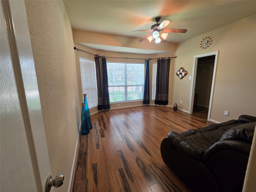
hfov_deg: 106.2
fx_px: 96
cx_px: 128
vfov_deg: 89.9
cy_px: 96
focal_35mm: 13
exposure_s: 1/120
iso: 250
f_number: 1.9
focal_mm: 2.2
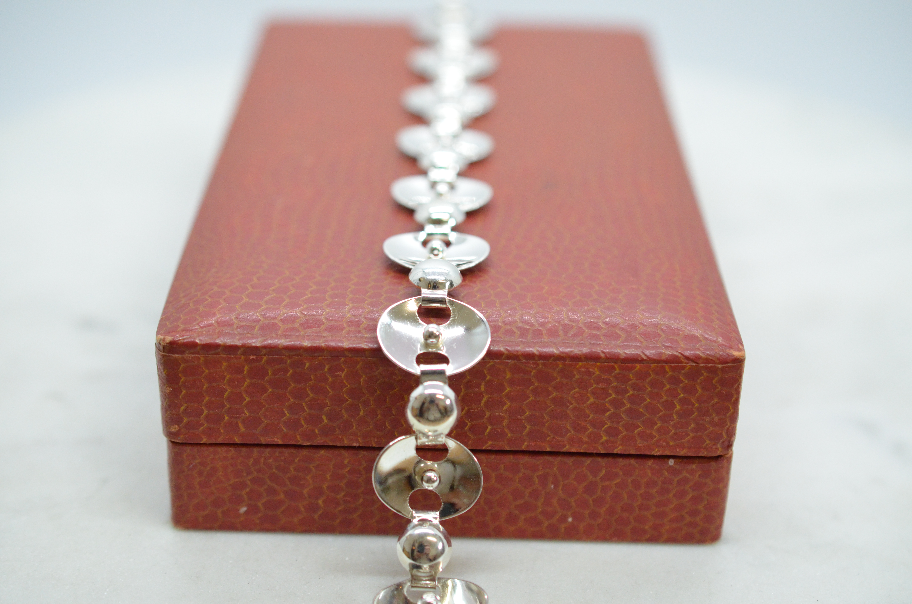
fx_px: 1517
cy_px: 302
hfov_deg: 33.5
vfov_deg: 22.5
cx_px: 456
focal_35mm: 60
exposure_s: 1/1600
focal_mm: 40
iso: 2500
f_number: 4
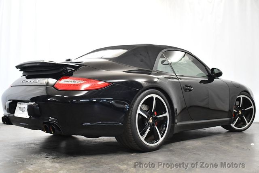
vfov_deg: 29.3
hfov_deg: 42.7
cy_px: 86
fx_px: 331
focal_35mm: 46
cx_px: 130
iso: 1800
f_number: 3.8
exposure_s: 1/125
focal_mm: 23
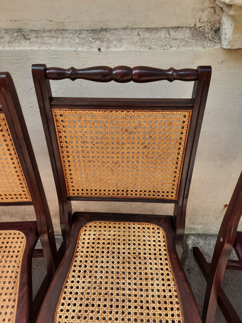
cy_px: 162
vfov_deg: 69.4
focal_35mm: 25
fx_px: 233
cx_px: 121
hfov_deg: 54.9
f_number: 2
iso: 32
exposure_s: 1/189
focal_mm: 4.6
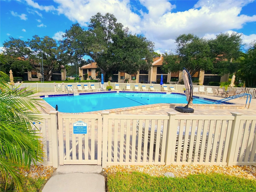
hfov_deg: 106.2
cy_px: 96
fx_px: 96
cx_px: 128
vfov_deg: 89.9
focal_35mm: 13
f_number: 2.2
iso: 50
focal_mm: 2.2
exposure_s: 1/2000
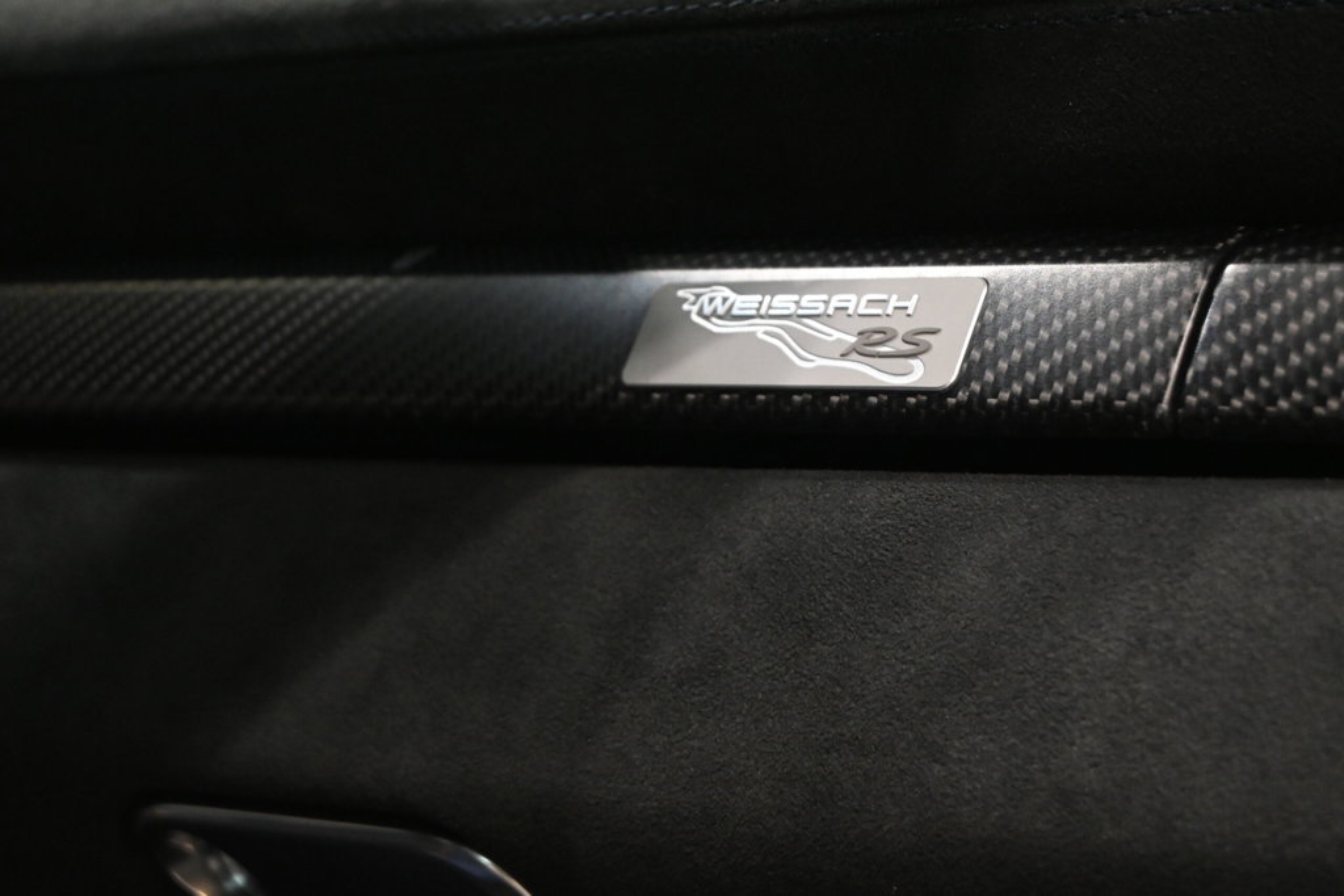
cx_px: 672
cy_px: 448
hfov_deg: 28.6
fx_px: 2632
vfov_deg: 19.3
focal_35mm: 70
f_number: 6
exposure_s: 1/80
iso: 3200
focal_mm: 47
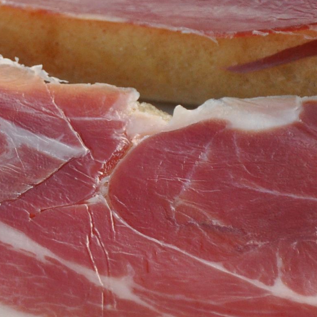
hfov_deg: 3.9
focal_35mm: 449
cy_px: 87
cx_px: 19
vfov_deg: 3.9
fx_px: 4649
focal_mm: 85
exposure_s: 1/250
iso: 720
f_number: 5.6
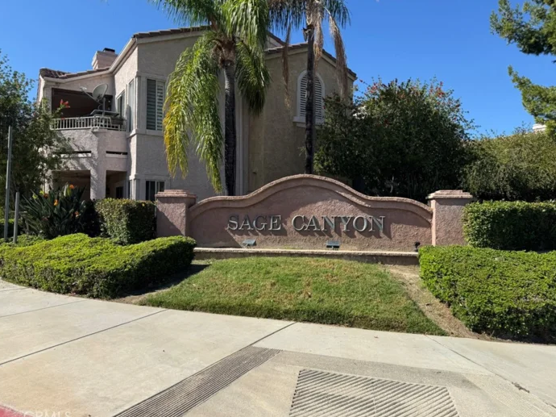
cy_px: 199
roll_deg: -0.5
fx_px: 417
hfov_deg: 67.3
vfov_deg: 53.0
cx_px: 272
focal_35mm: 26
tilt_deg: +3.7
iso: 80
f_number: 1.78
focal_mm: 6.76
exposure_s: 1/3413
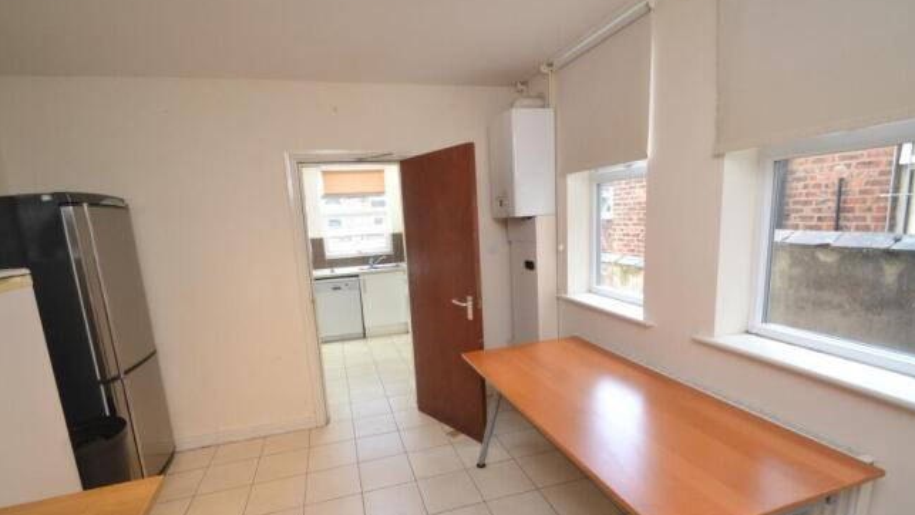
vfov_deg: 66.9
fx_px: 388
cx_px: 463
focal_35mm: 16
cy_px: 290
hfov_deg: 99.4
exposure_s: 1/200
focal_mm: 10
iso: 1600
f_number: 5
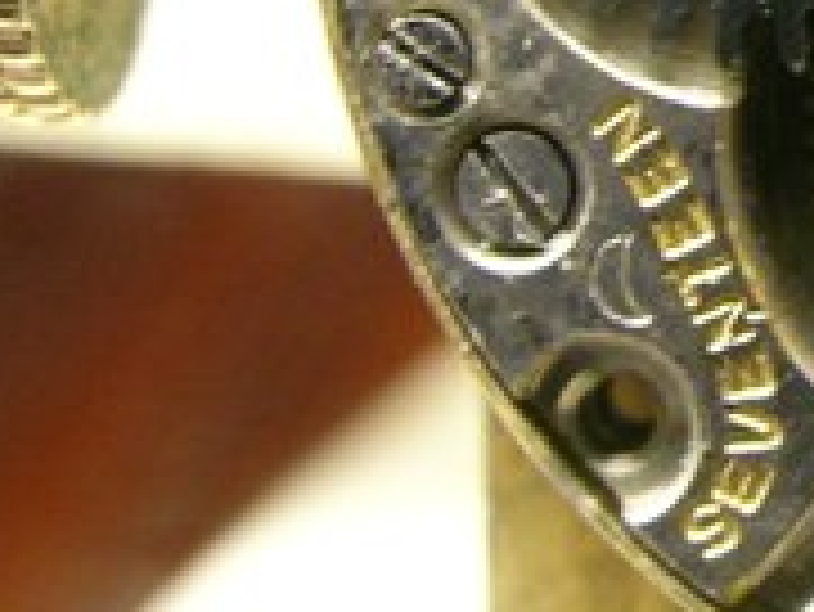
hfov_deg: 10.7
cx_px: 1268
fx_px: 4165
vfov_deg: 8.3
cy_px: -171
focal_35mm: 177
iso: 163
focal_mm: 10.3
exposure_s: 1/2.9
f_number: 4.8
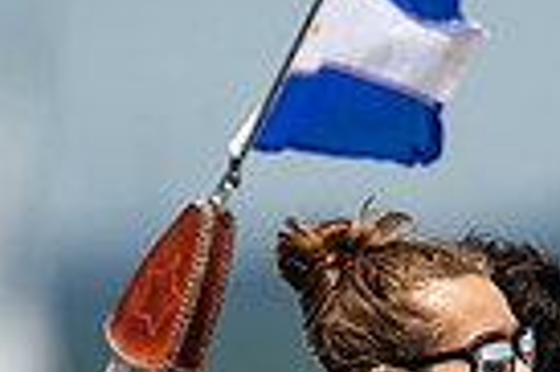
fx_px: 39604
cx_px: 429
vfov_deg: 0.5
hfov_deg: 0.8
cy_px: 609
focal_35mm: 2549
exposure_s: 1/4000
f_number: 5
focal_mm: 600
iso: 400
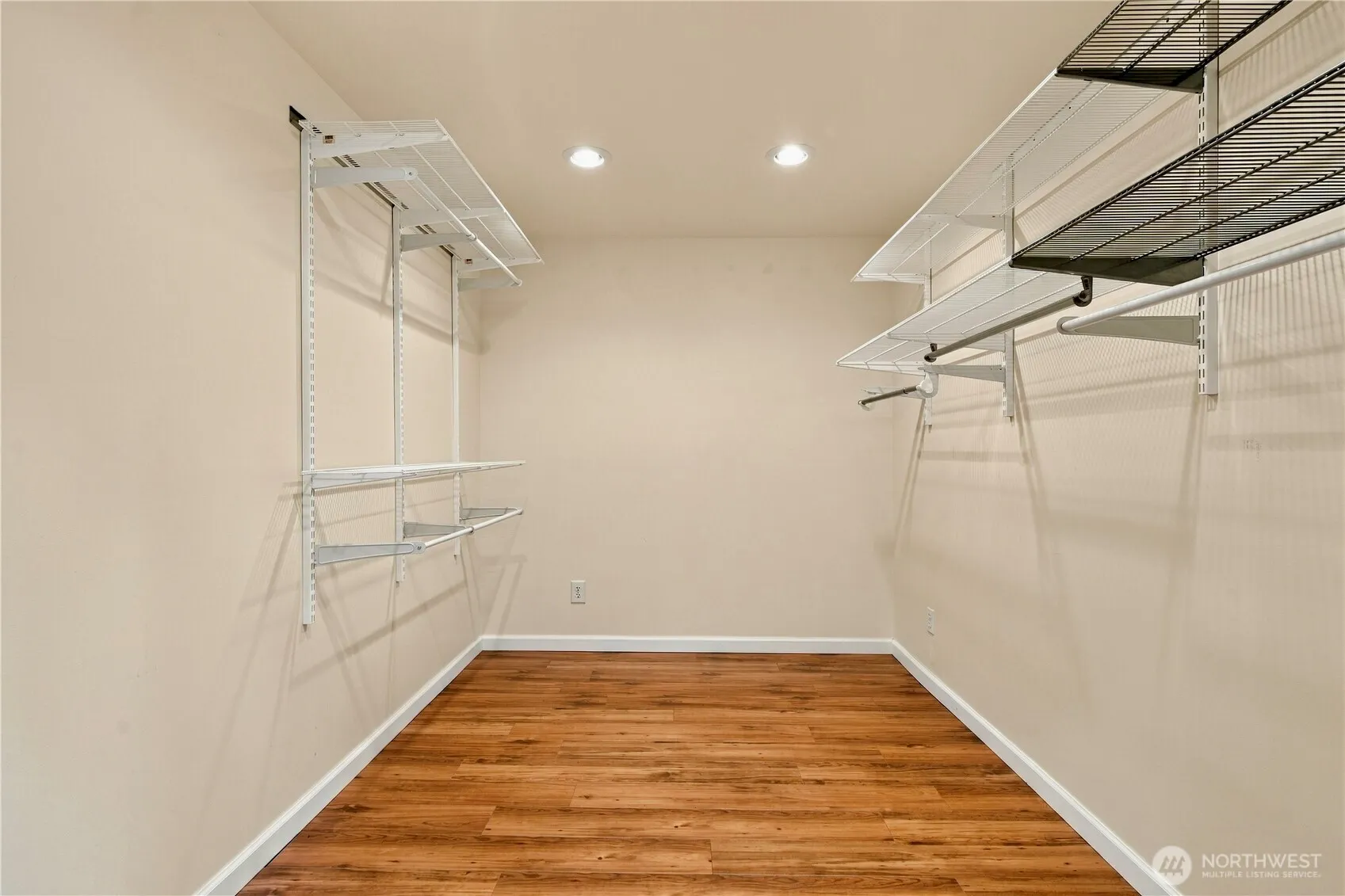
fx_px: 635
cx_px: 672
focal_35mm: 17
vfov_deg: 70.4
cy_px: 448
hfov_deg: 93.3
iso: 400
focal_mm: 17
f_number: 9
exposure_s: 1/2.5
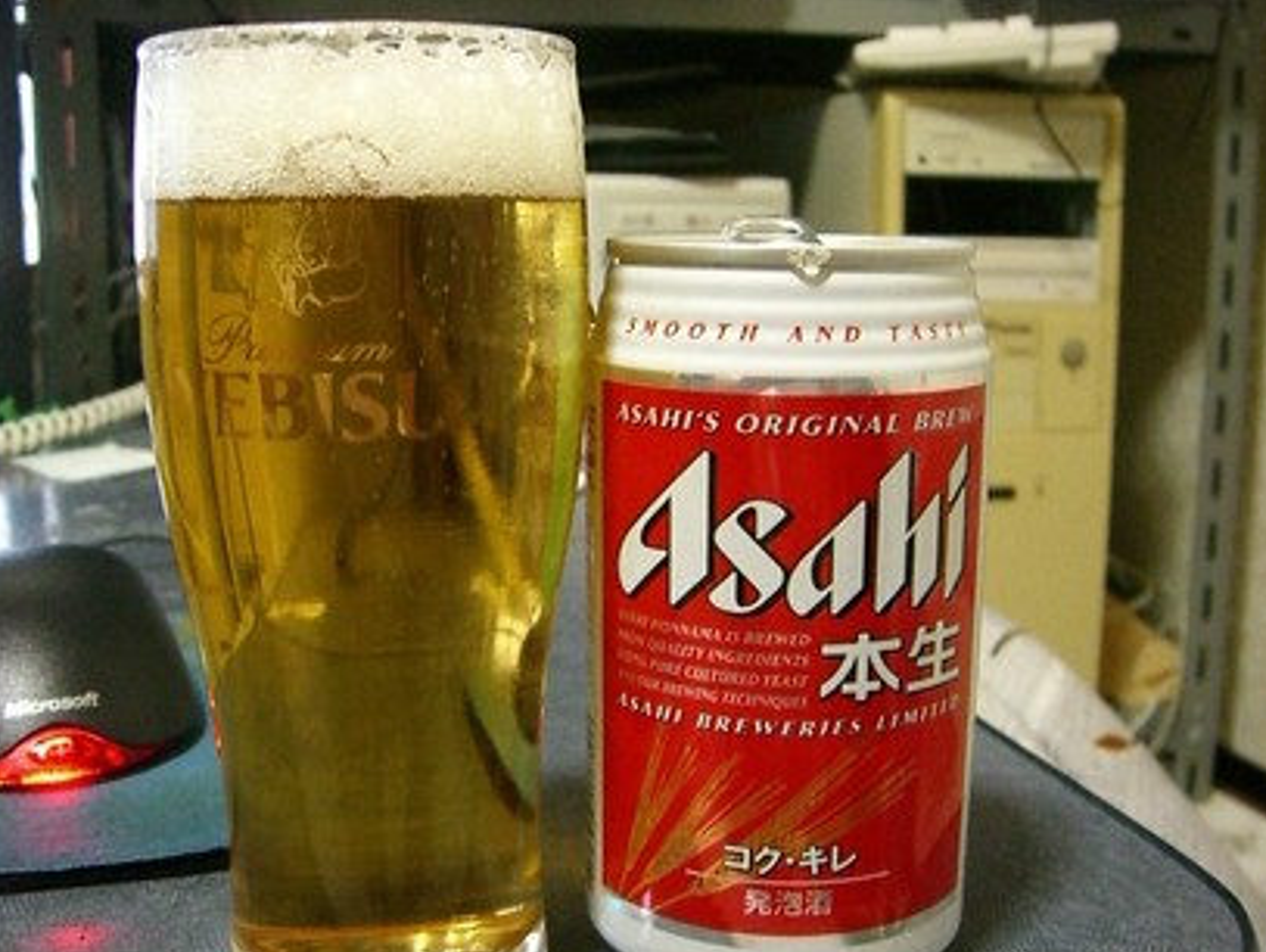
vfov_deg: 34.4
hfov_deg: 44.8
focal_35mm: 42
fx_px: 1537
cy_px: 498
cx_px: 616
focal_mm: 6.2
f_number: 2.7
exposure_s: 1/40
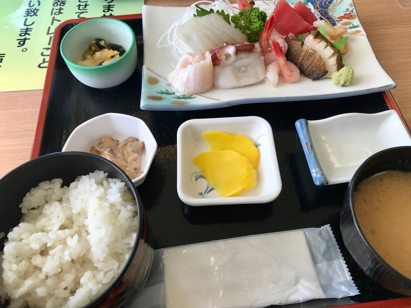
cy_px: 154
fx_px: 332
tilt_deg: -58.4
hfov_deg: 63.4
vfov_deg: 49.7
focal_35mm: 28
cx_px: 206
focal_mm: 3.99
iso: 20
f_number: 1.8
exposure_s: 1/127
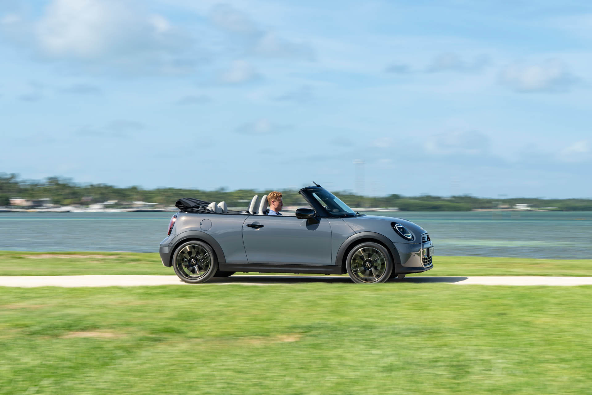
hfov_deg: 20.4
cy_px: 198
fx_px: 1644
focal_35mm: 100
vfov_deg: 13.7
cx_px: 296
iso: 100
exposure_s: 1/30
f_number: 16
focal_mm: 100
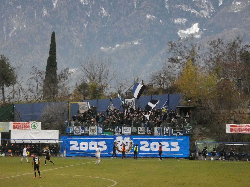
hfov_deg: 19.6
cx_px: 125
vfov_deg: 14.8
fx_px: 722
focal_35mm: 100
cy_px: 94
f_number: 4.8
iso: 1600
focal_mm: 17.9
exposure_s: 1/200
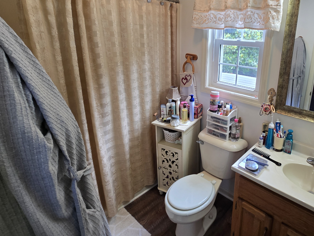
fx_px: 172
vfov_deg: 67.8
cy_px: 91
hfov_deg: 80.5
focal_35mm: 19
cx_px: 220
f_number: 2.2
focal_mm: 2.2
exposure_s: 1/60
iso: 100
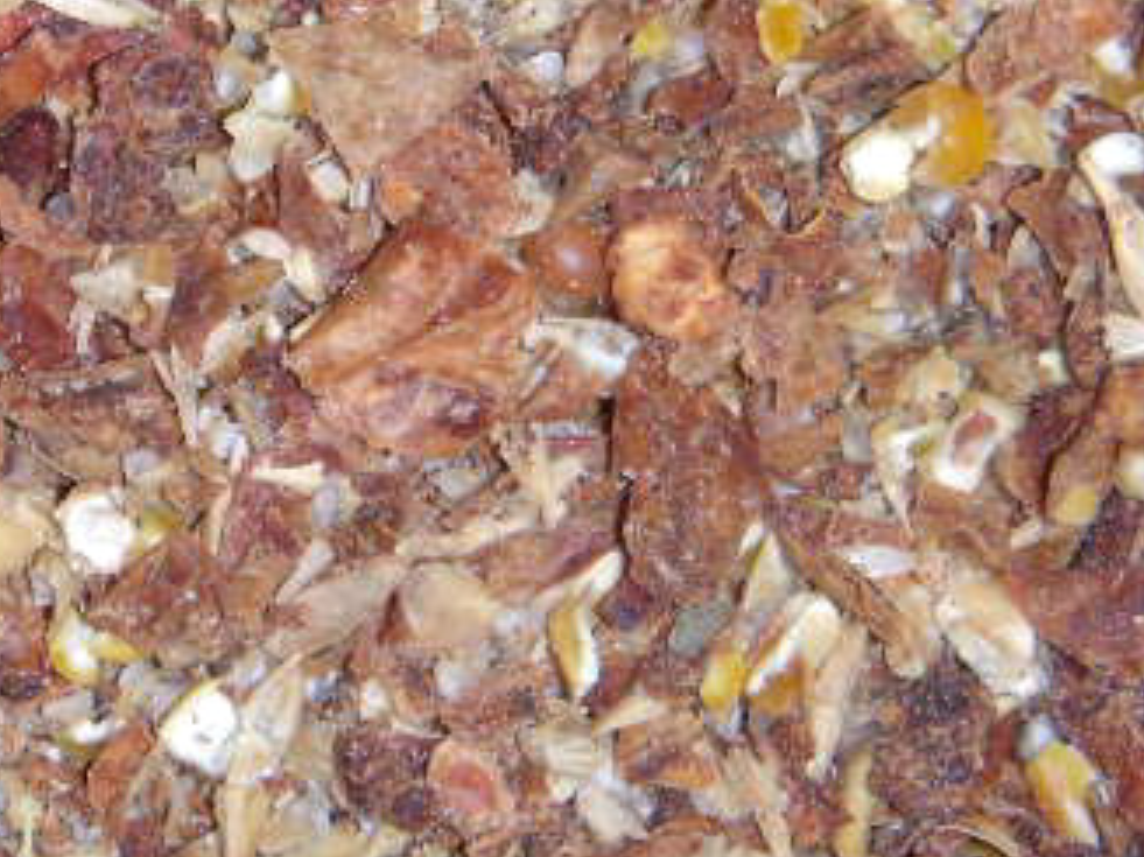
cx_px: 199
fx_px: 3105
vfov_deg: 15.7
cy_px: 388
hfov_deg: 20.6
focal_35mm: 94
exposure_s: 1/60.2
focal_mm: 8
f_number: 3.7
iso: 64
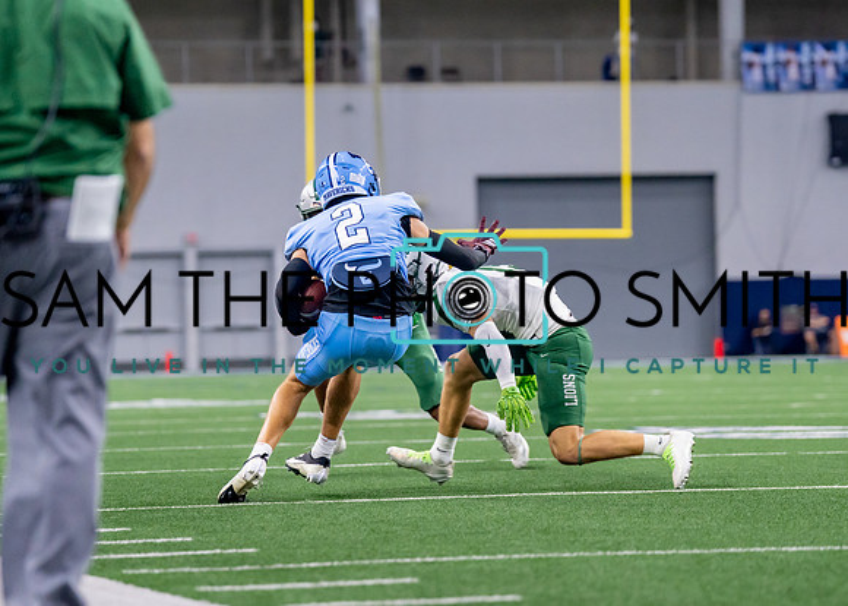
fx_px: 4241
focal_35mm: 176
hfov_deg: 11.4
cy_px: 226
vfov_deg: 8.2
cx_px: 407
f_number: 2.8
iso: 2000
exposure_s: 1/1000
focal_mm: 129
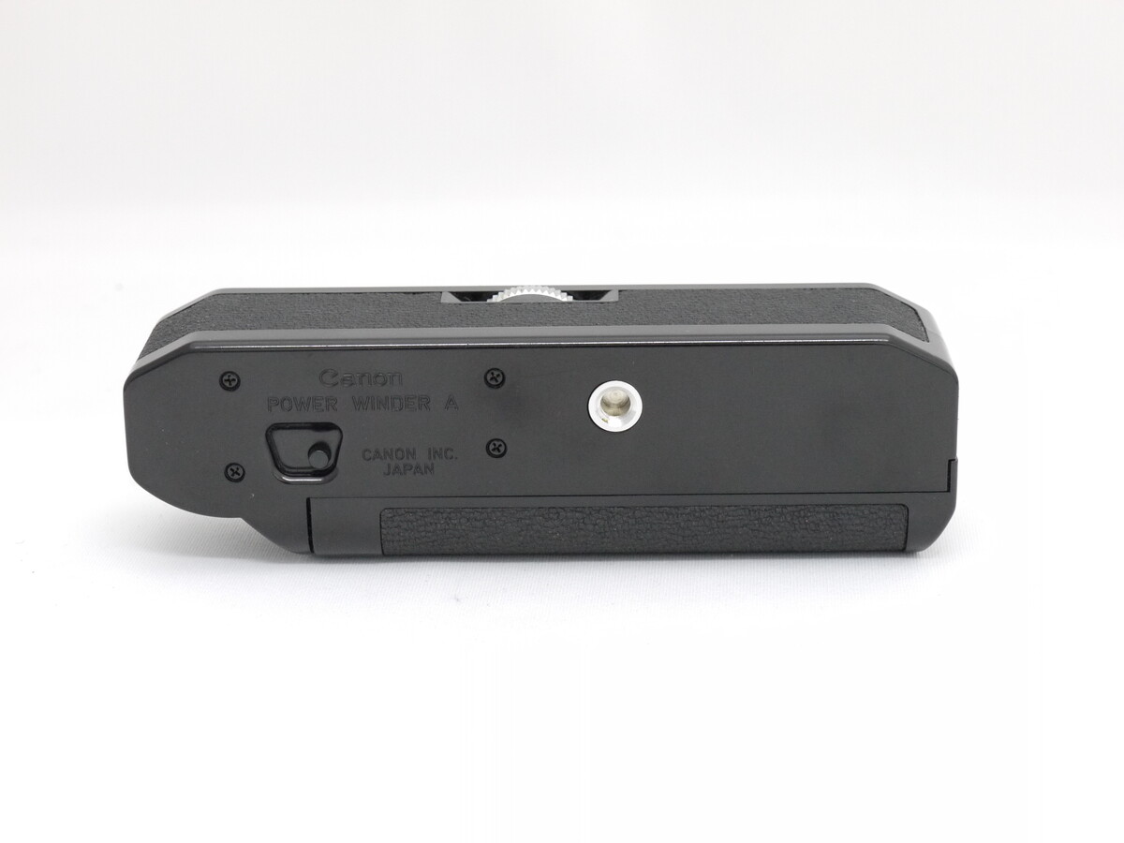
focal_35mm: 86
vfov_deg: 17.2
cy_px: 422
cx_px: 562
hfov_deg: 22.8
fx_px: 2792
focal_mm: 43
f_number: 8
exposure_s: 1/20
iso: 800
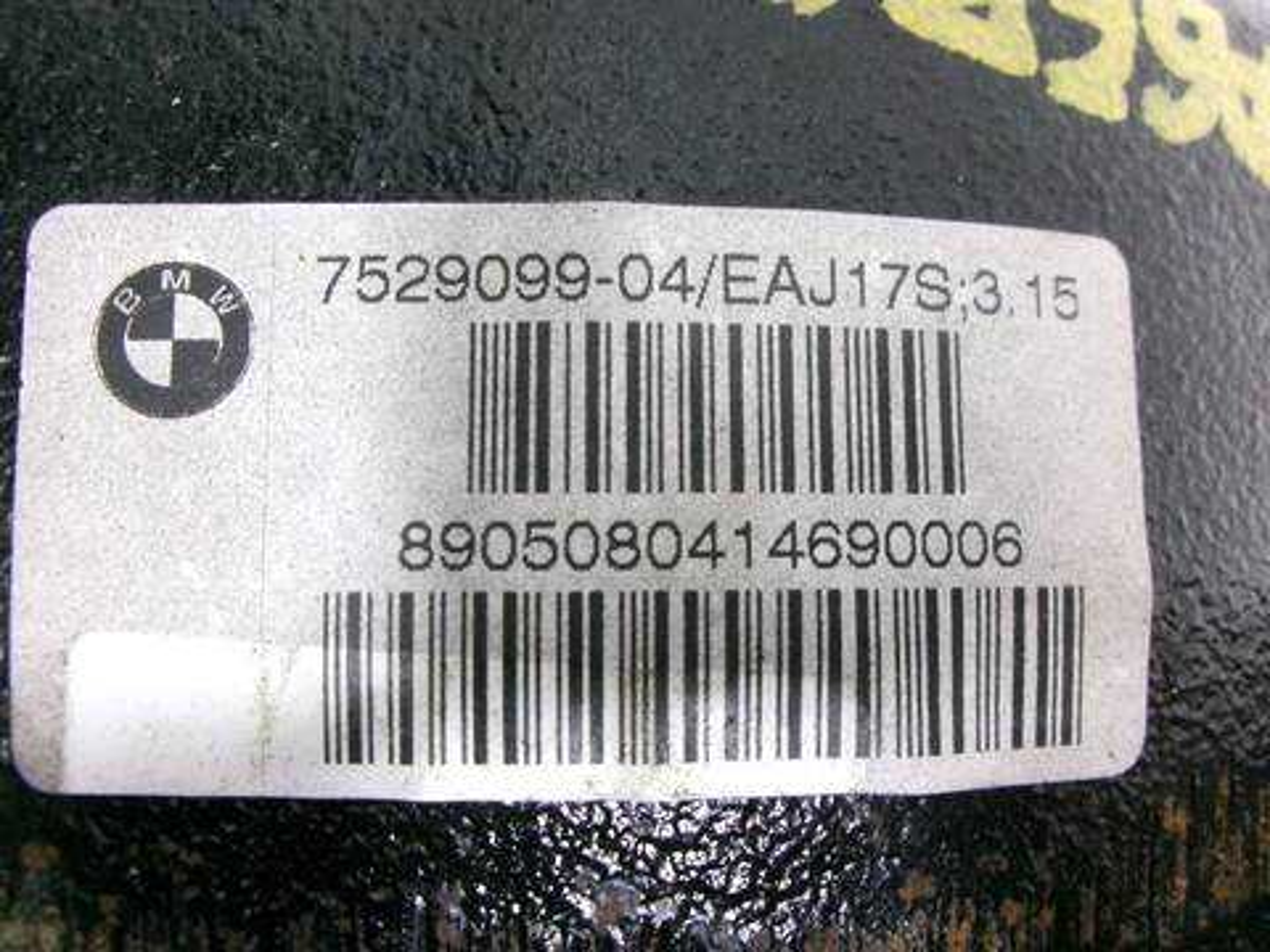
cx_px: 635
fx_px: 1027
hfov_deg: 63.4
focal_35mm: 28
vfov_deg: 49.7
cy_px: 476
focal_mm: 5.1
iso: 503
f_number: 3.9
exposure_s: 1/17
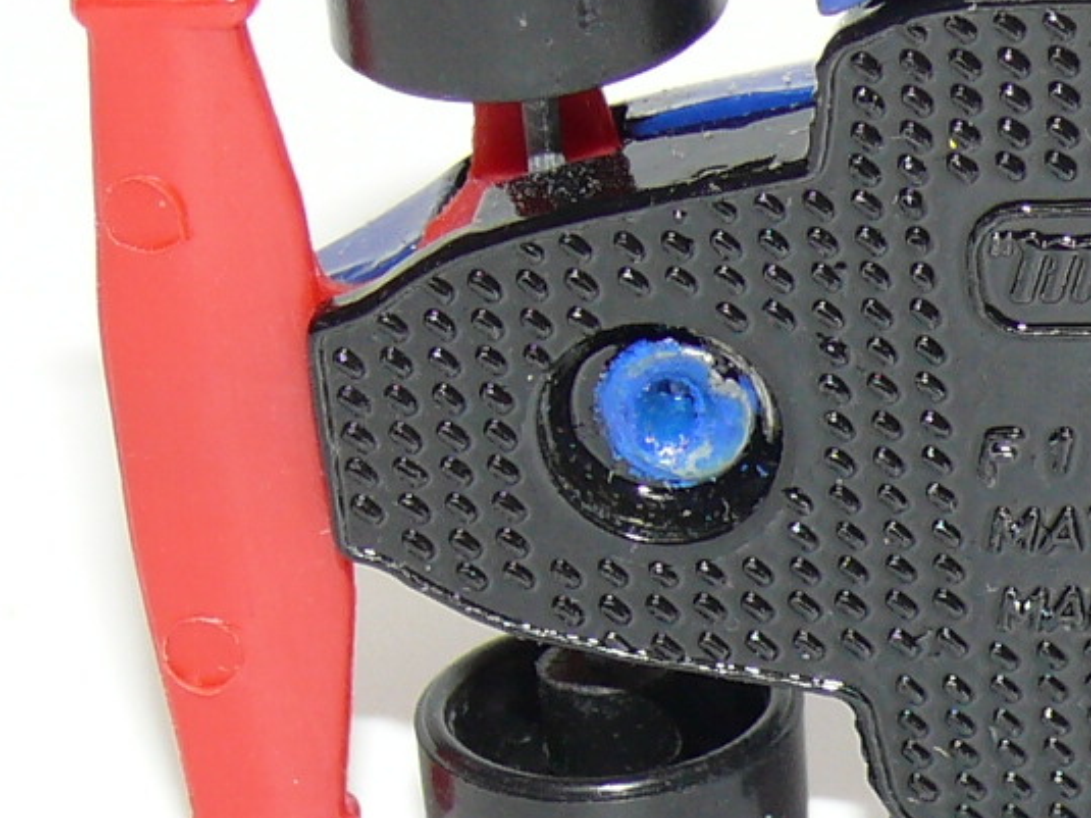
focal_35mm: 290
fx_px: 9138
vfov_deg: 5.1
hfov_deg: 6.8
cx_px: 1417
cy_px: 294
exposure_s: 1/30
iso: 100
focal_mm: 13.2
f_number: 4
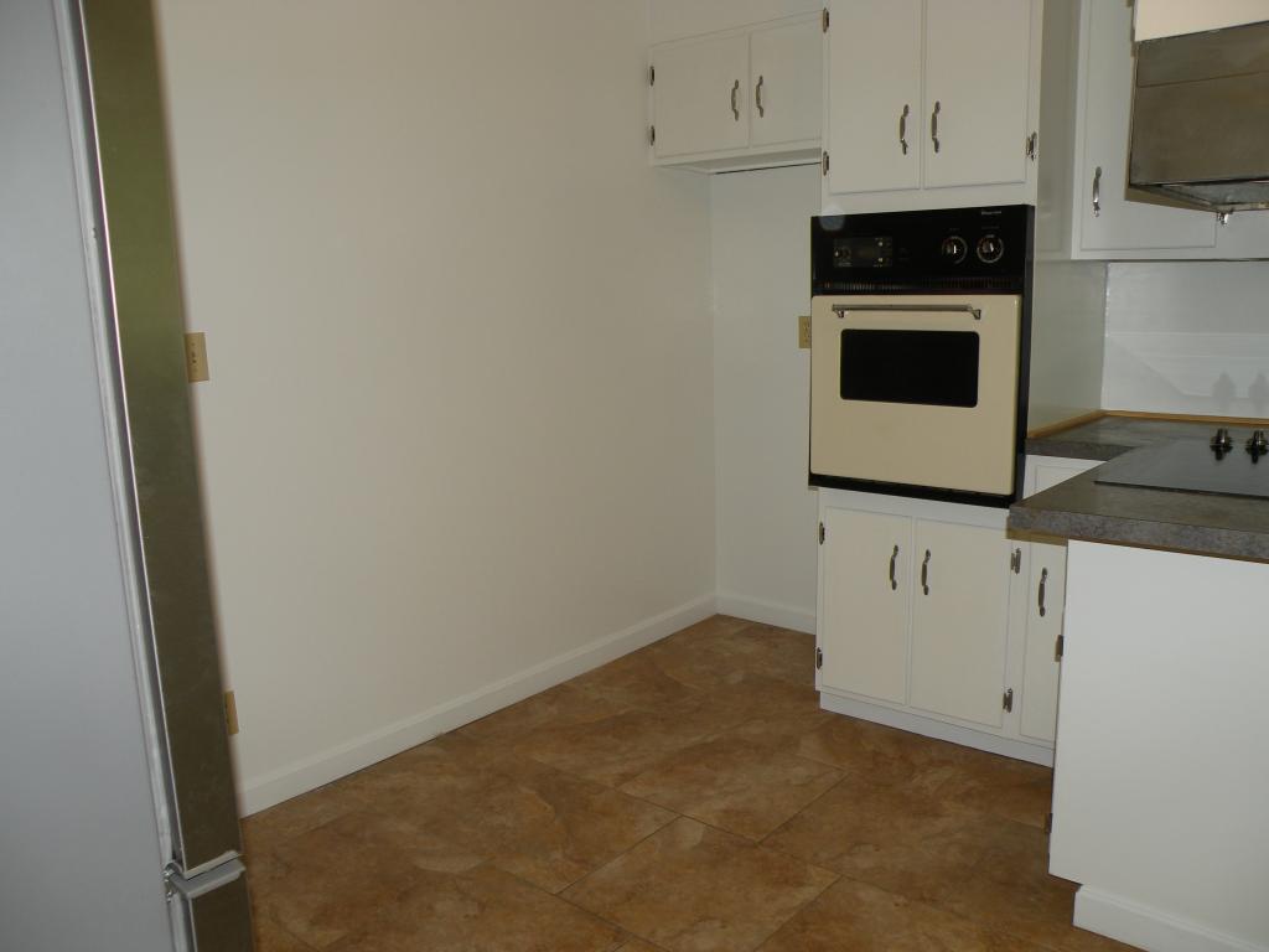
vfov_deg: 51.4
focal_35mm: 27
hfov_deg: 65.3
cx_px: 634
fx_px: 990
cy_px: 476
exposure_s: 1/30
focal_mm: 4.7
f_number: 2.8
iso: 64
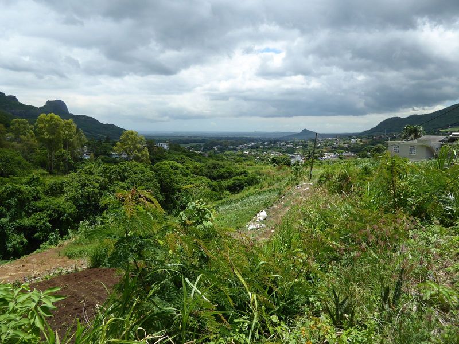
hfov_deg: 69.4
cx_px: 230
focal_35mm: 25
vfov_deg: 54.9
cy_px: 172
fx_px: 331
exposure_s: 1/800
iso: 80
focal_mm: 4.3
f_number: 3.3
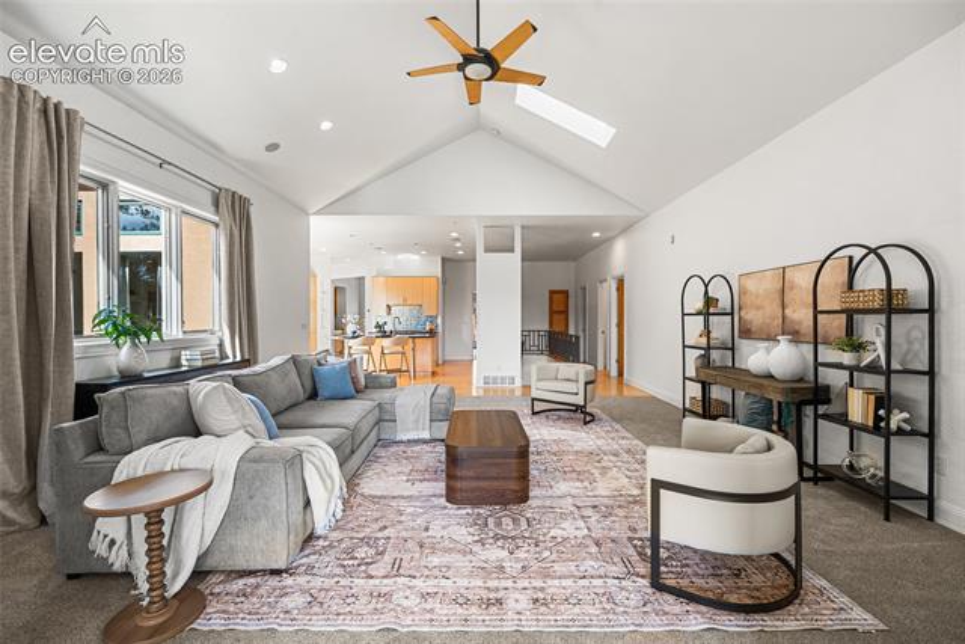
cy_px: 322
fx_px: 429
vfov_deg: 73.8
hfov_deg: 96.7
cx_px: 482
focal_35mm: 16
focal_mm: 16
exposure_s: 1/3
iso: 200
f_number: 8
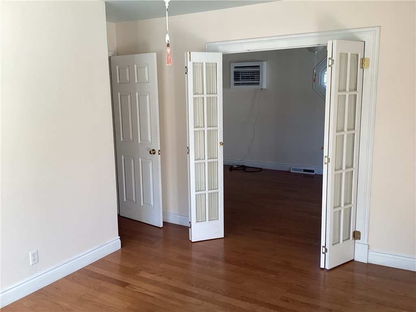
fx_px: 373
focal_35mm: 31
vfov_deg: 45.4
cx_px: 208
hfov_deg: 58.4
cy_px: 156
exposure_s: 1/120
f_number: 2.4
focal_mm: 3.3
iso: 100
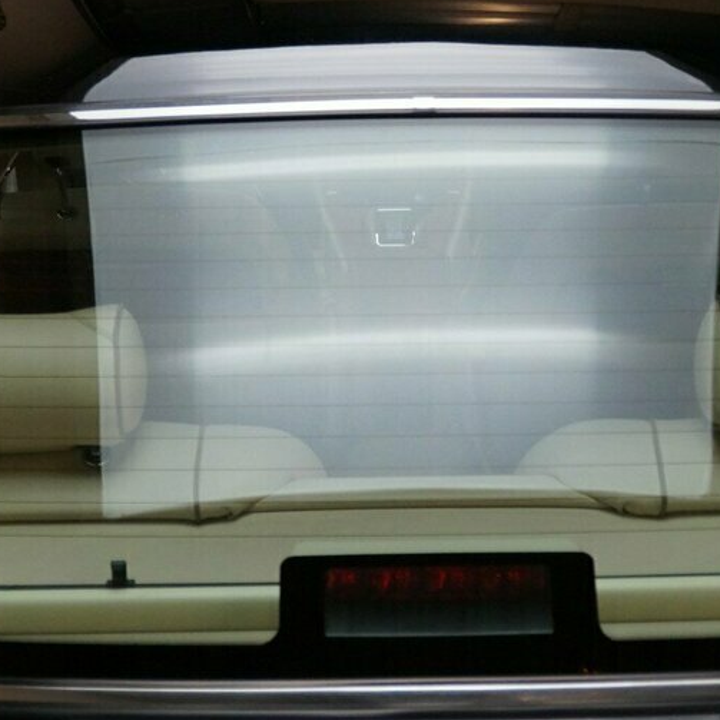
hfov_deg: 23.7
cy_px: 290
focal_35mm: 73
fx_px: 1718
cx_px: 405
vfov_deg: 23.6
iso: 1250
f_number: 4
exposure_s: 1/160
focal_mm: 24
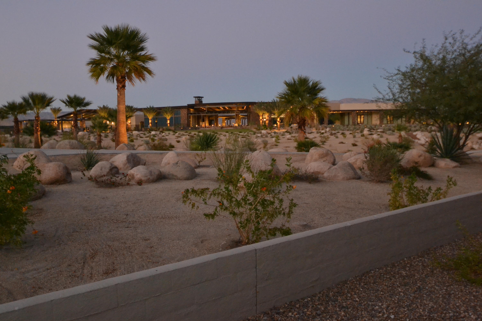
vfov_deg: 36.9
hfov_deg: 53.1
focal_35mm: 36
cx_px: 241
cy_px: 160
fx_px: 482
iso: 3200
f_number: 4.5
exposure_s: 1/60
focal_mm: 24
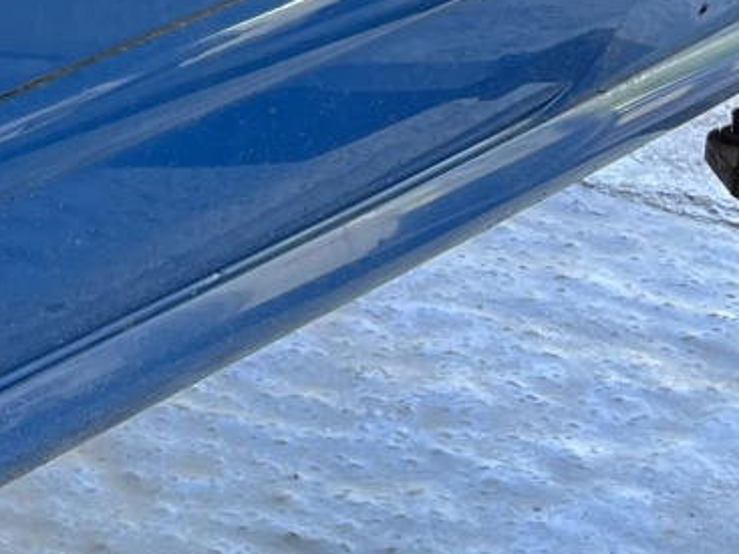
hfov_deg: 13.7
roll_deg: +0.0
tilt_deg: -16.6
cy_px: -44
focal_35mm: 136
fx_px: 2902
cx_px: -324
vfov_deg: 10.8
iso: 80
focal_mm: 5.1
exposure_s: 1/100
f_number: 1.6
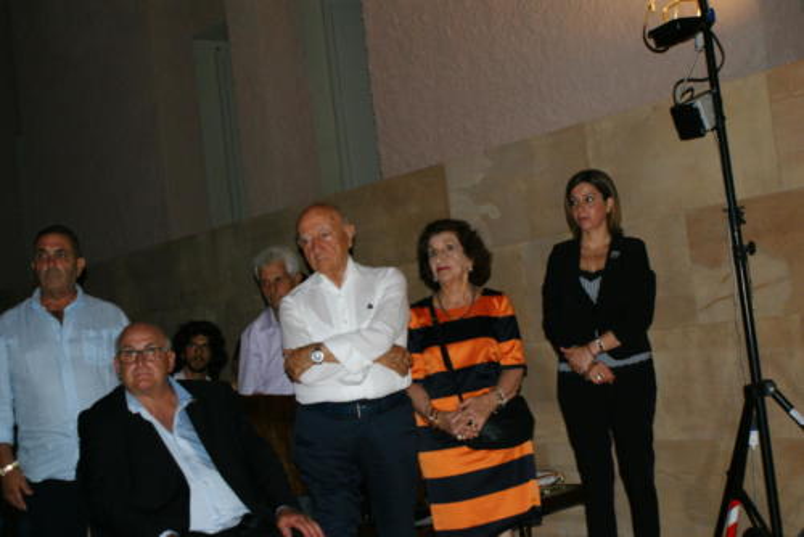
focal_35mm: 52
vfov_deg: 25.8
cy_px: 268
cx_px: 402
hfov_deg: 37.8
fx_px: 1173
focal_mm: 35
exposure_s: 1/100
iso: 400
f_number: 5.6
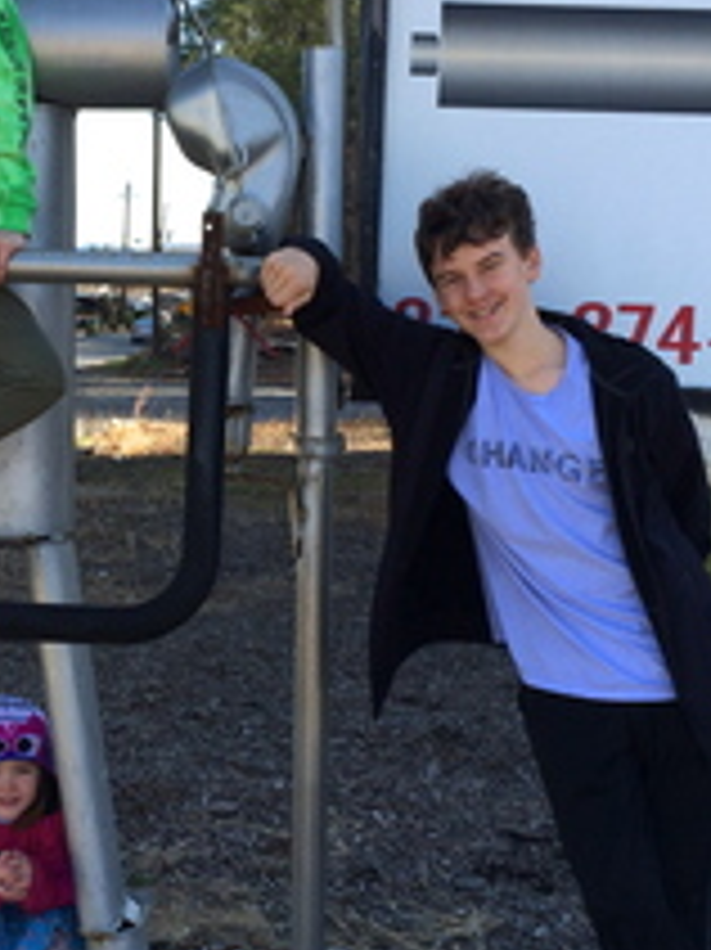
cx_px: 162
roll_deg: -2.9
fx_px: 1508
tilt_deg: -6.2
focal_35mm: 55
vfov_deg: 35.0
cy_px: 473
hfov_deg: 26.1
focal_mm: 4.15
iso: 32
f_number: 2.2
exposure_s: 1/774
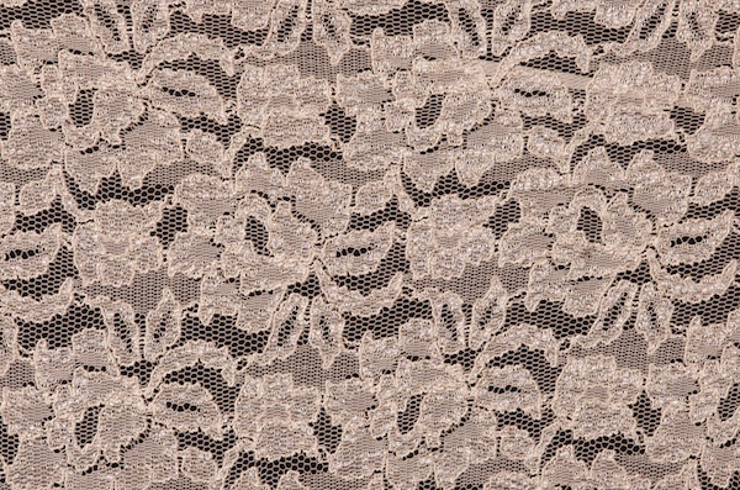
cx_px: 370
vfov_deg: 9.6
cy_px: 245
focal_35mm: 142
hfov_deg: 14.4
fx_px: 2922
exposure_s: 1/250
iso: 200
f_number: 11
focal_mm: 95
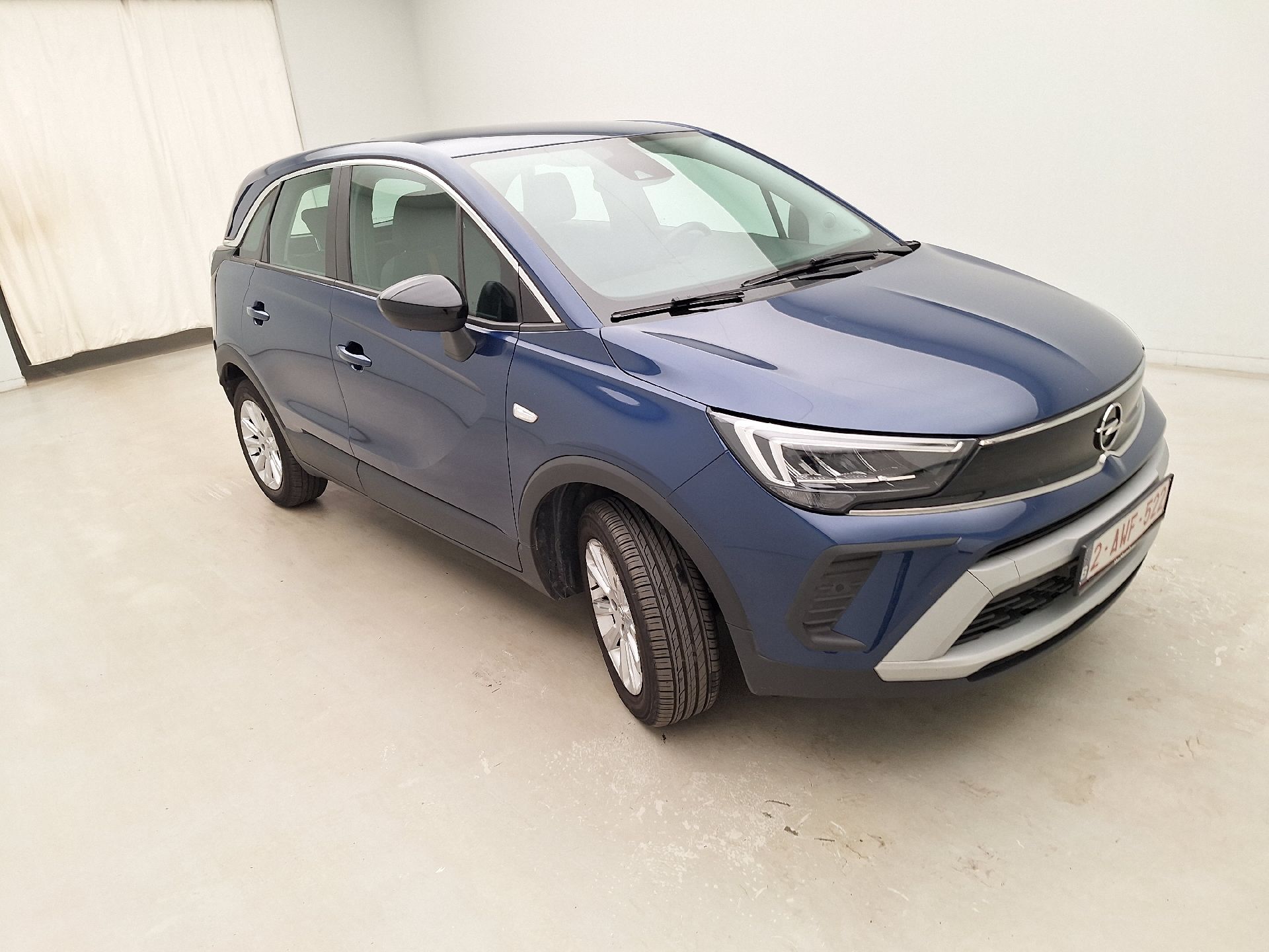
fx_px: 843
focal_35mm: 23
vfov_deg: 58.9
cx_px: 634
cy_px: 476
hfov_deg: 73.9
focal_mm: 5.54
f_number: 1.8
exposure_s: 1/100
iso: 64
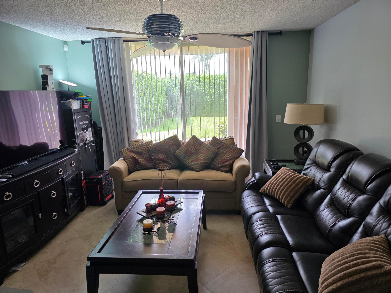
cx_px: 196
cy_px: 146
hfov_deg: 73.9
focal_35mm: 23
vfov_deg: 58.9
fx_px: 260
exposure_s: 1/120
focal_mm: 6.3
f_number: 1.7
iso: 100
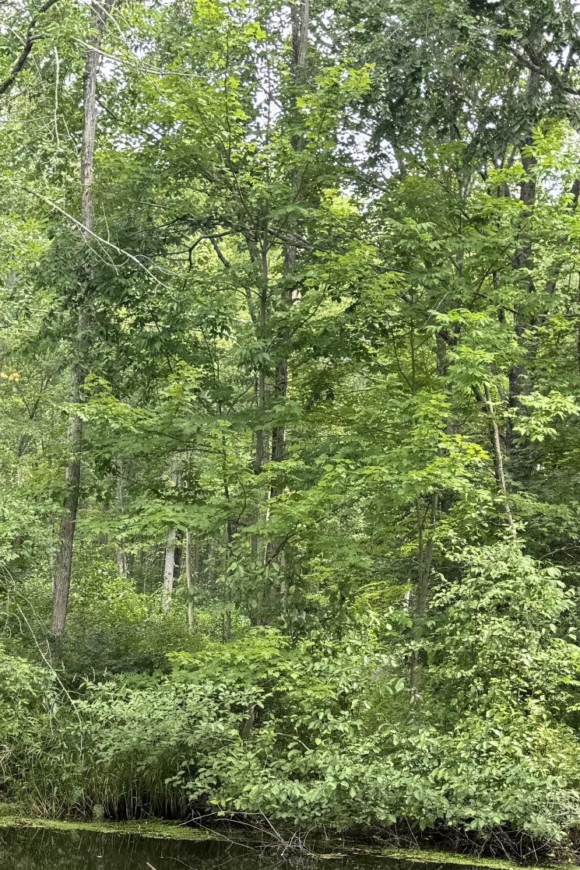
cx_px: 128
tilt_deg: -6.8
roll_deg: -3.4
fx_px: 1620
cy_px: 864
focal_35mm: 67
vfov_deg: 28.3
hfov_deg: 20.1
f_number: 1.78
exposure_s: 1/416
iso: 80
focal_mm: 6.76
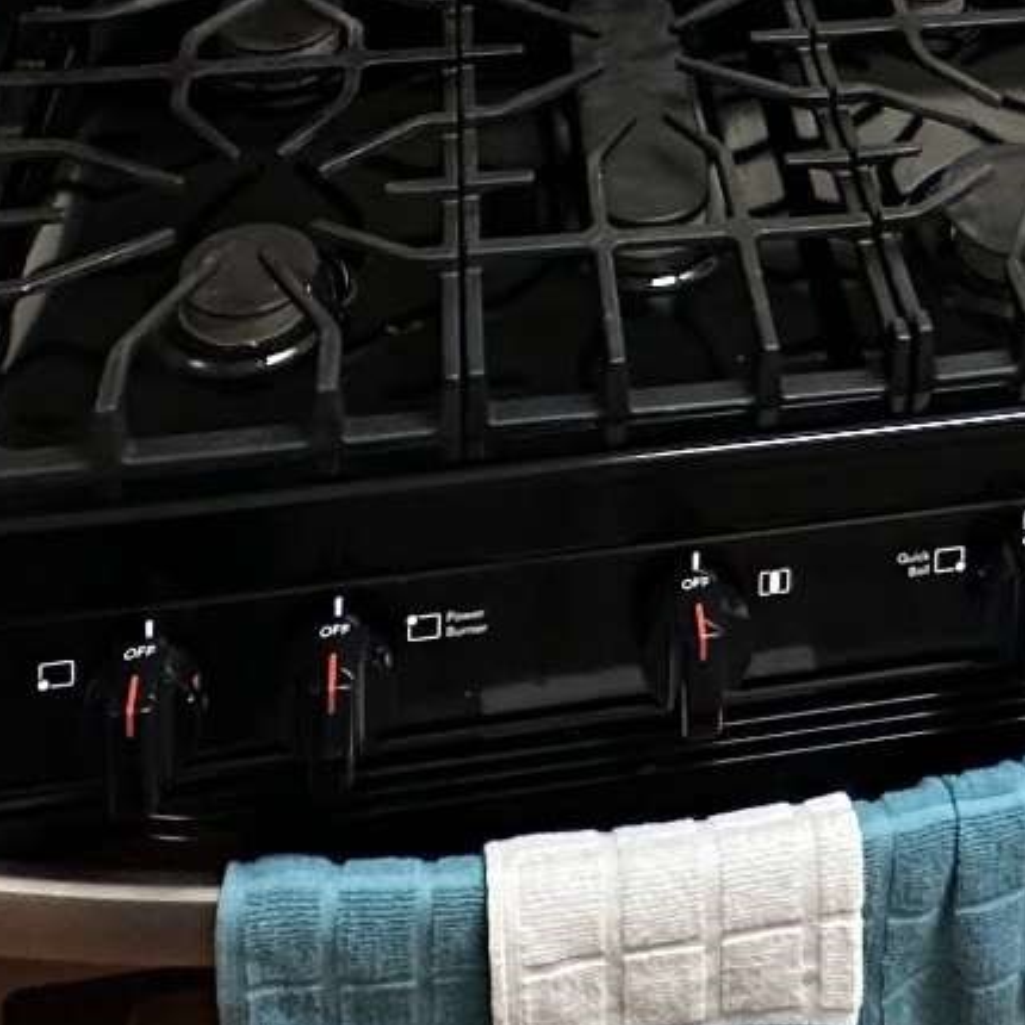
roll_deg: -2.6
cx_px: 846
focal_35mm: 59
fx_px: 1977
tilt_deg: -11.8
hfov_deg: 28.3
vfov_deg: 21.8
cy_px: -675
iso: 250
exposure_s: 1/60
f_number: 2.2
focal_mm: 2.22
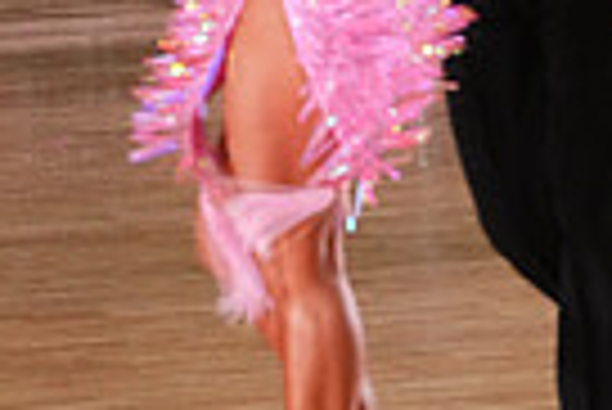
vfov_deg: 2.5
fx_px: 9360
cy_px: -243
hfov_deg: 3.7
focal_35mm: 550
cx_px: 2
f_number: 6.3
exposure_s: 1/200
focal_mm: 129
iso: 3200
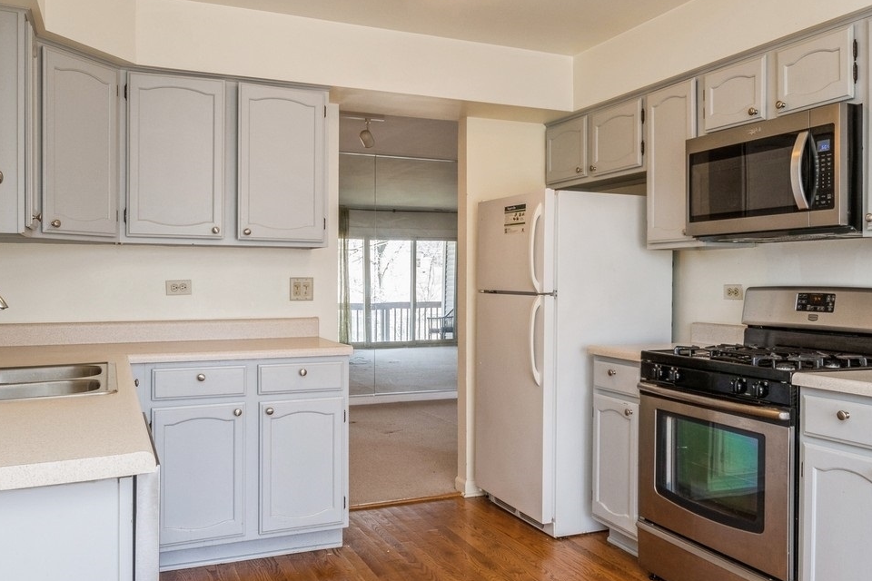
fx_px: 727
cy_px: 283
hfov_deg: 61.9
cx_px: 452
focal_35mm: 30
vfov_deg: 43.6
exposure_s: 1/13
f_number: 8
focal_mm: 12
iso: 250
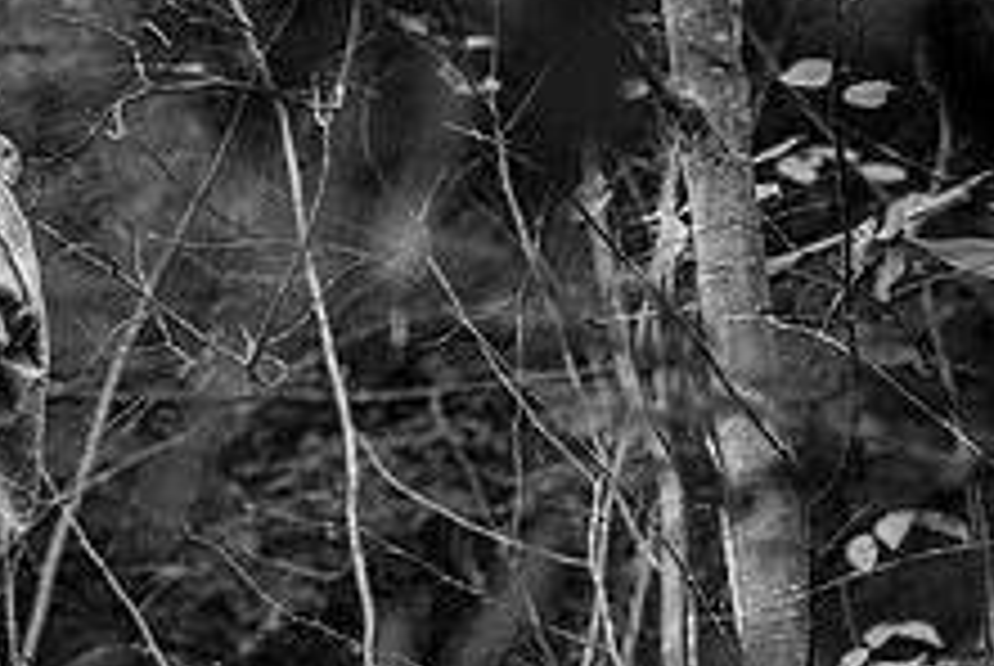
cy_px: 43
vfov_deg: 6.2
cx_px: 265
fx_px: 6165
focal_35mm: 223
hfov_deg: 9.2
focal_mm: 85
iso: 1000
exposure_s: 1/400
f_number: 2.8
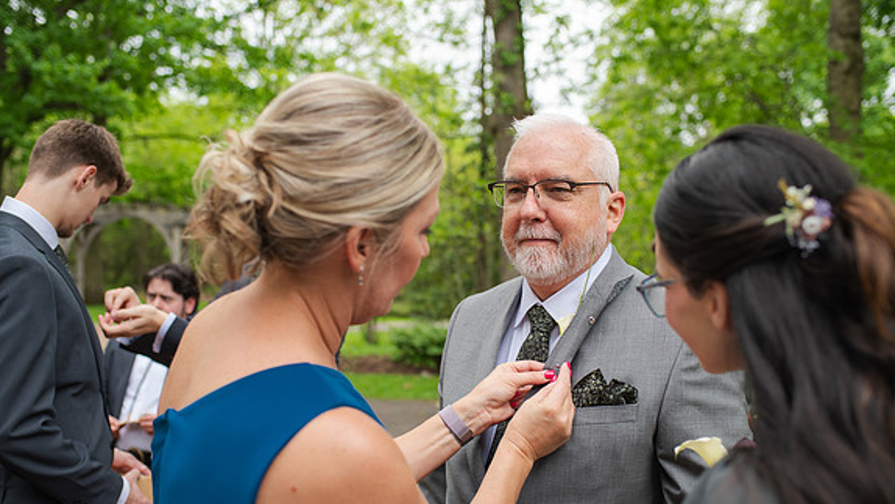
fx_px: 878
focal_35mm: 37
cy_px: 296
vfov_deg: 31.9
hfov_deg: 54.0
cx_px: 449
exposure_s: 1/320
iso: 100
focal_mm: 35
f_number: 3.2
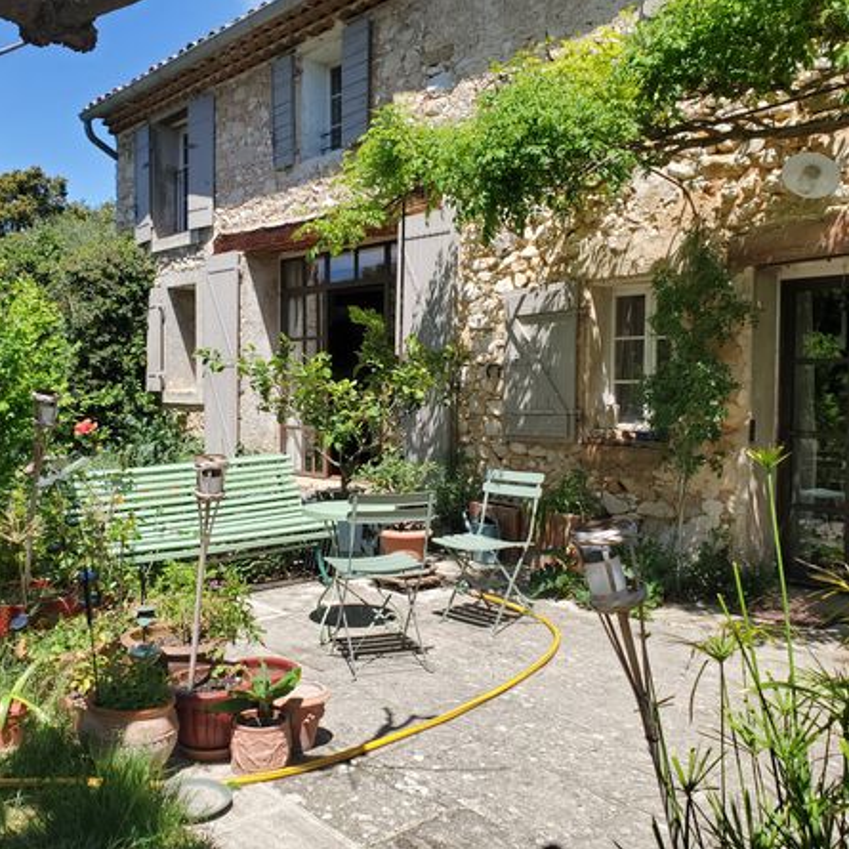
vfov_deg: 52.5
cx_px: 416
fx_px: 860
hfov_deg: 52.5
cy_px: 425
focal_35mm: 31
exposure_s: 1/912
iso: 50
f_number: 2.4
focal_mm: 4.3
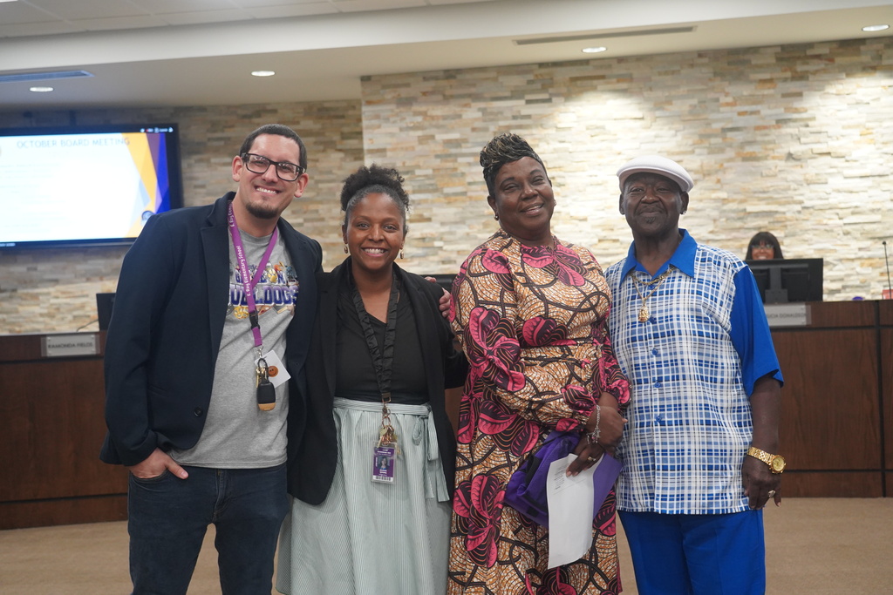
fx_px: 1092
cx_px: 446
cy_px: 298
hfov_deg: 44.5
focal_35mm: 44
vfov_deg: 30.5
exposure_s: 1/160
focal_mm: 44
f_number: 4
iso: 3200
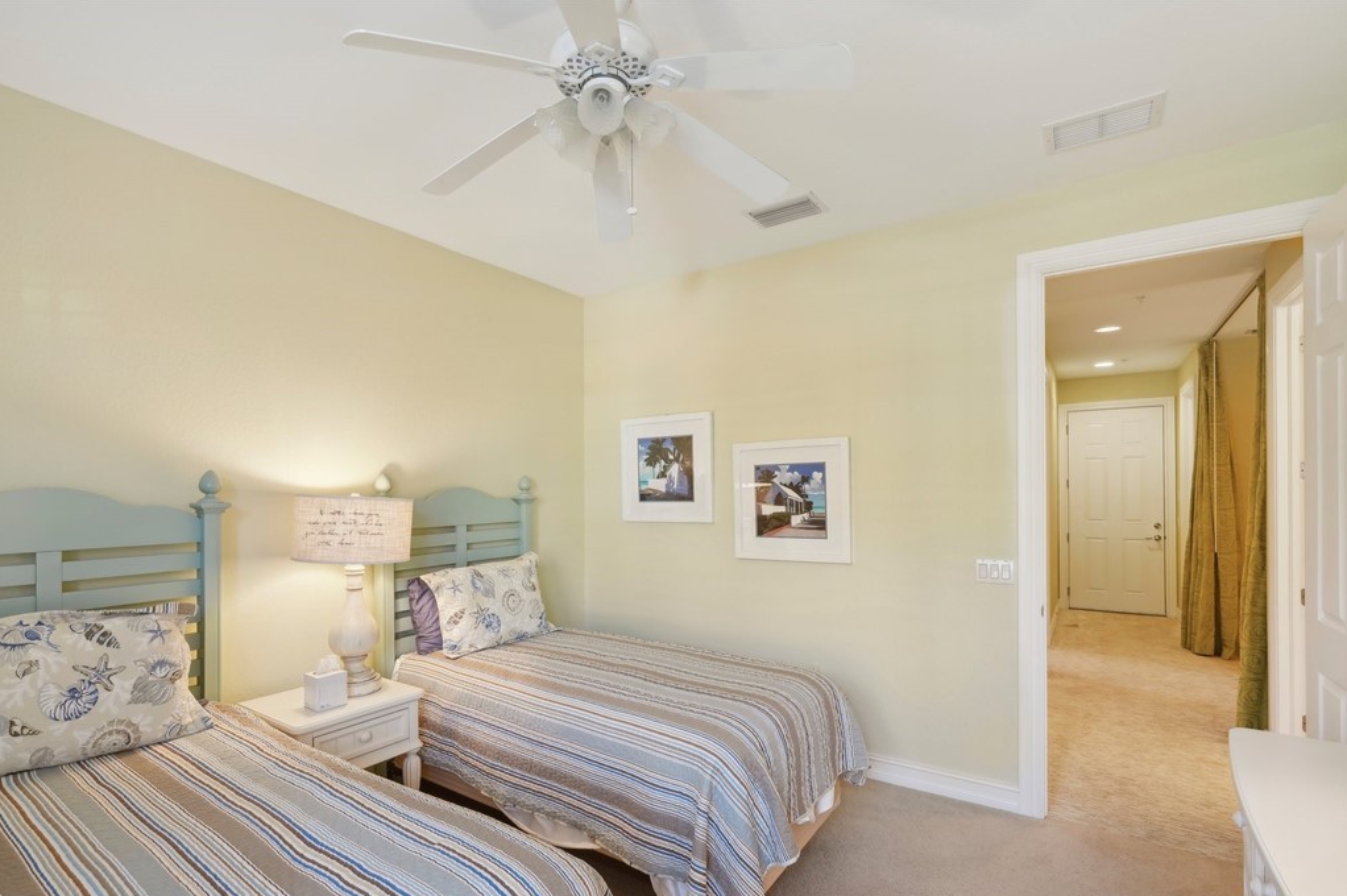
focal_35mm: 17
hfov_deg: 93.2
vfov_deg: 70.3
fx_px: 636
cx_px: 634
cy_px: 474
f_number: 8
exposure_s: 1/8
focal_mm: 16
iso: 400
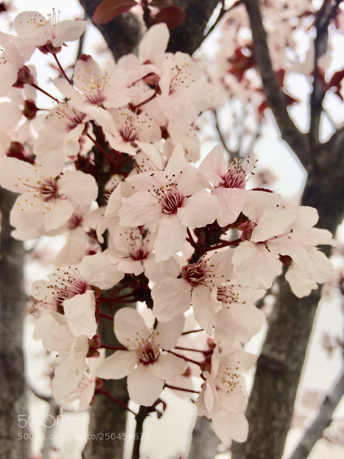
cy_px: 230
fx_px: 384
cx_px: 172
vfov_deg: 61.7
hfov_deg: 48.2
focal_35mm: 29
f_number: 2.2
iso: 32
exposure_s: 1/892
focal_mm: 4.15
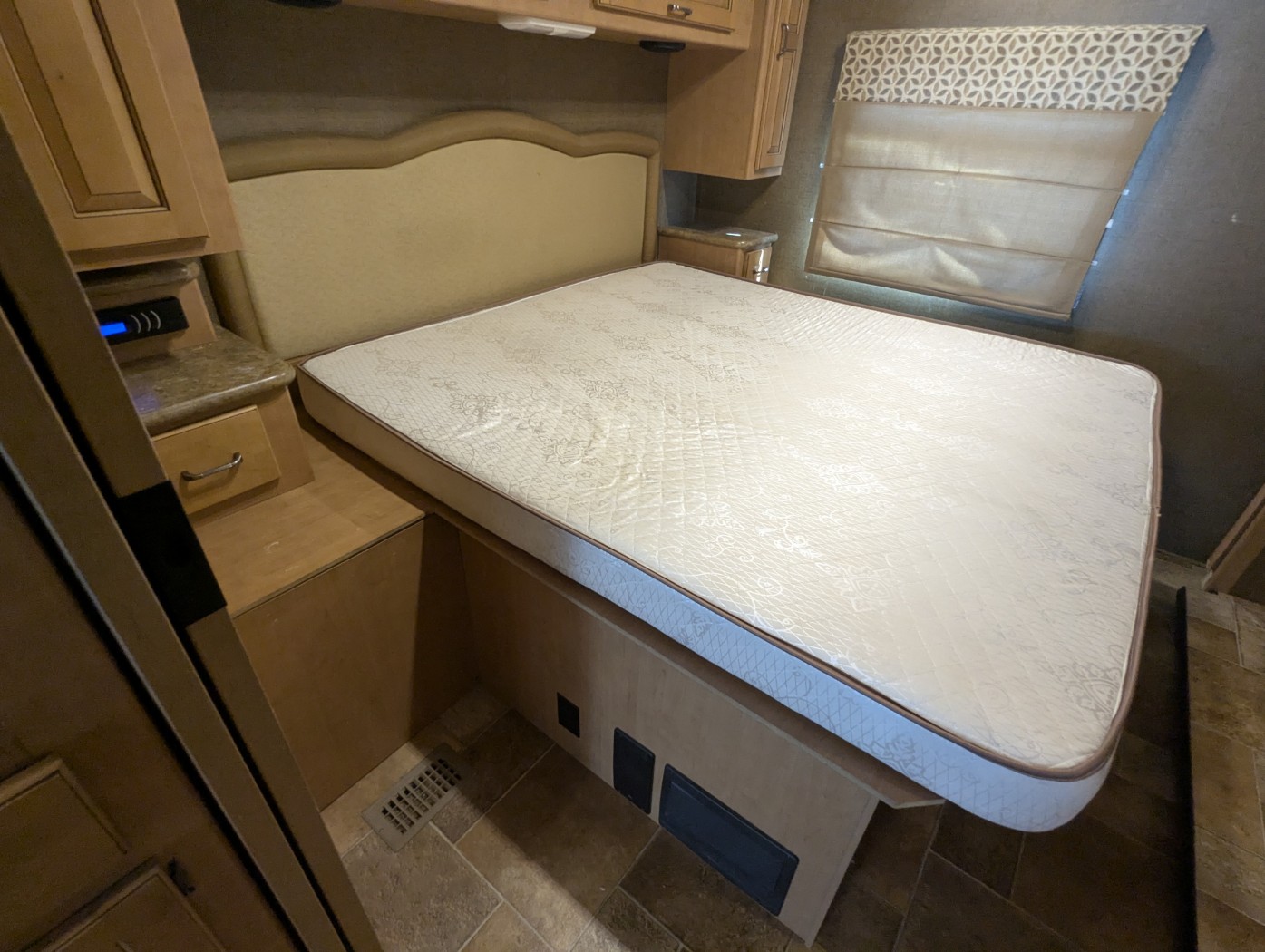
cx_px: 632
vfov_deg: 78.2
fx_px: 585
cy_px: 476
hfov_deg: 94.4
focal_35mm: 16
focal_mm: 2.35
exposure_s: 1/32.2
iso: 419
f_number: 2.2
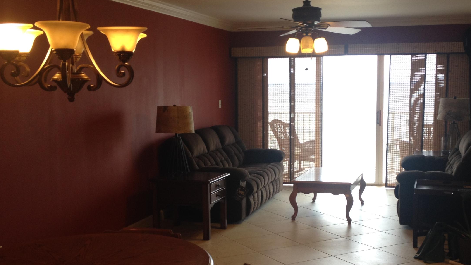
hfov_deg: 39.1
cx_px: 274
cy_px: 163
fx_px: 662
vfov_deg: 22.6
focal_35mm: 53
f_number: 2.4
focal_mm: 4.28
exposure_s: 1/24
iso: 50
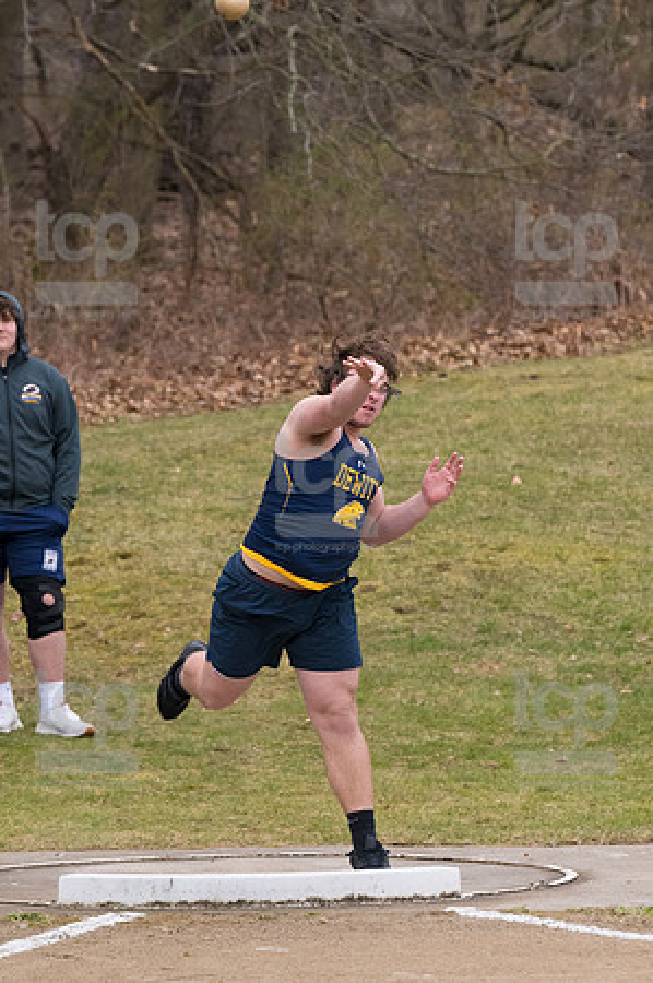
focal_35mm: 255
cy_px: 492
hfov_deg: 5.4
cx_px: 326
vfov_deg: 8.1
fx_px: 6954
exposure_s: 1/2000
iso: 2000
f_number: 5
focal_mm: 170
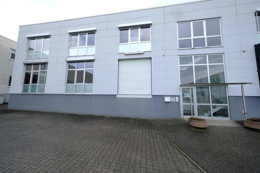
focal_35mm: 12
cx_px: 130
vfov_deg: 90.0
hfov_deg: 112.6
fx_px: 87
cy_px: 86
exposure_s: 1/160
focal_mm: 8
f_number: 4
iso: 160
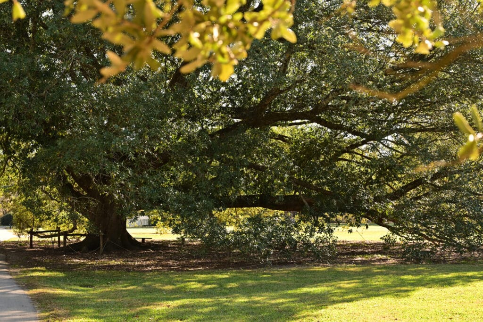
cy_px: 161
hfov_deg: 31.9
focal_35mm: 63
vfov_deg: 21.6
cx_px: 242
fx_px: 845
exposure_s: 1/400
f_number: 8
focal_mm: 63
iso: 900
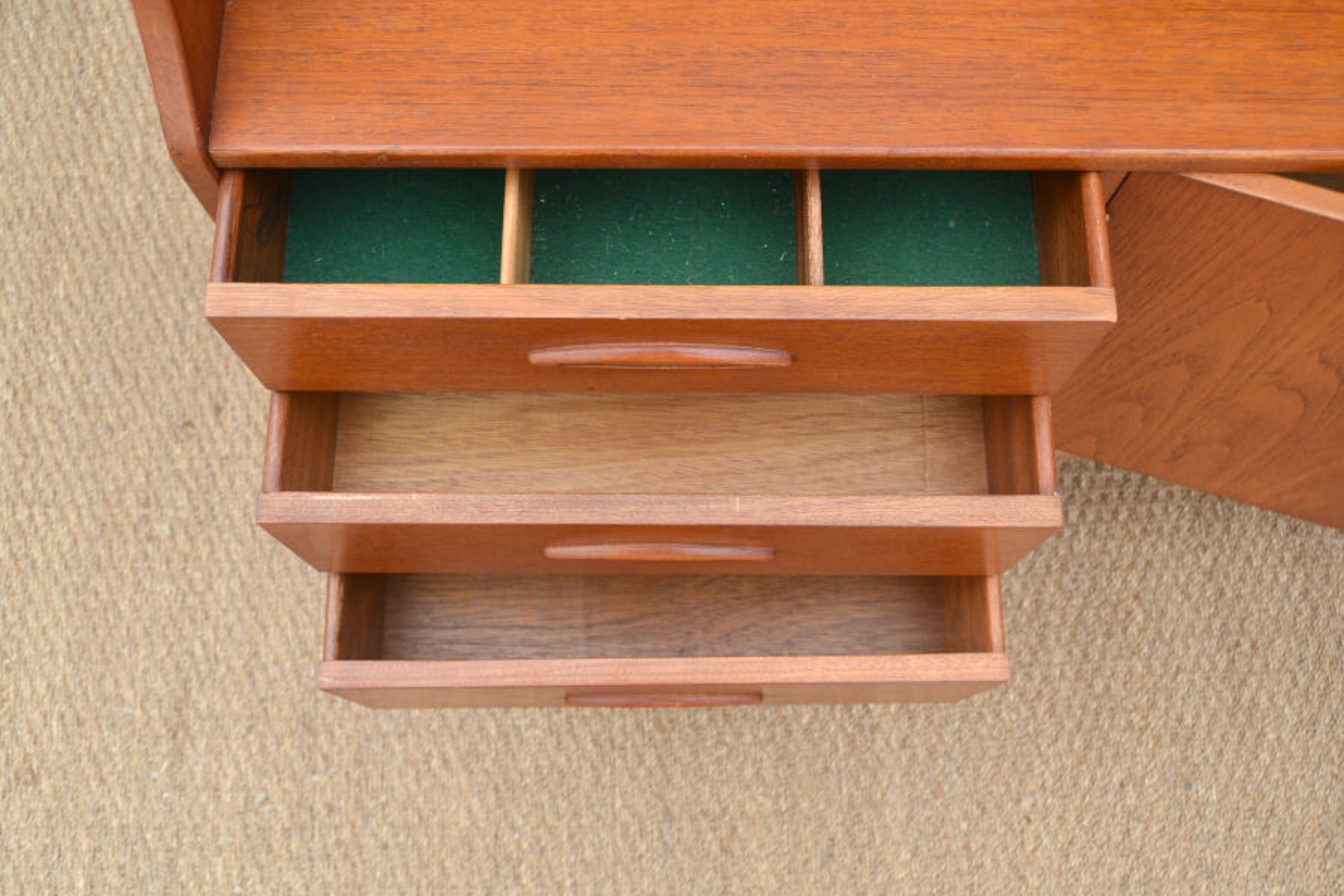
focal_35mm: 34
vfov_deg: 38.4
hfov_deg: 55.1
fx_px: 1288
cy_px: 448
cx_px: 672
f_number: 5.6
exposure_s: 1/125
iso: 220
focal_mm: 23
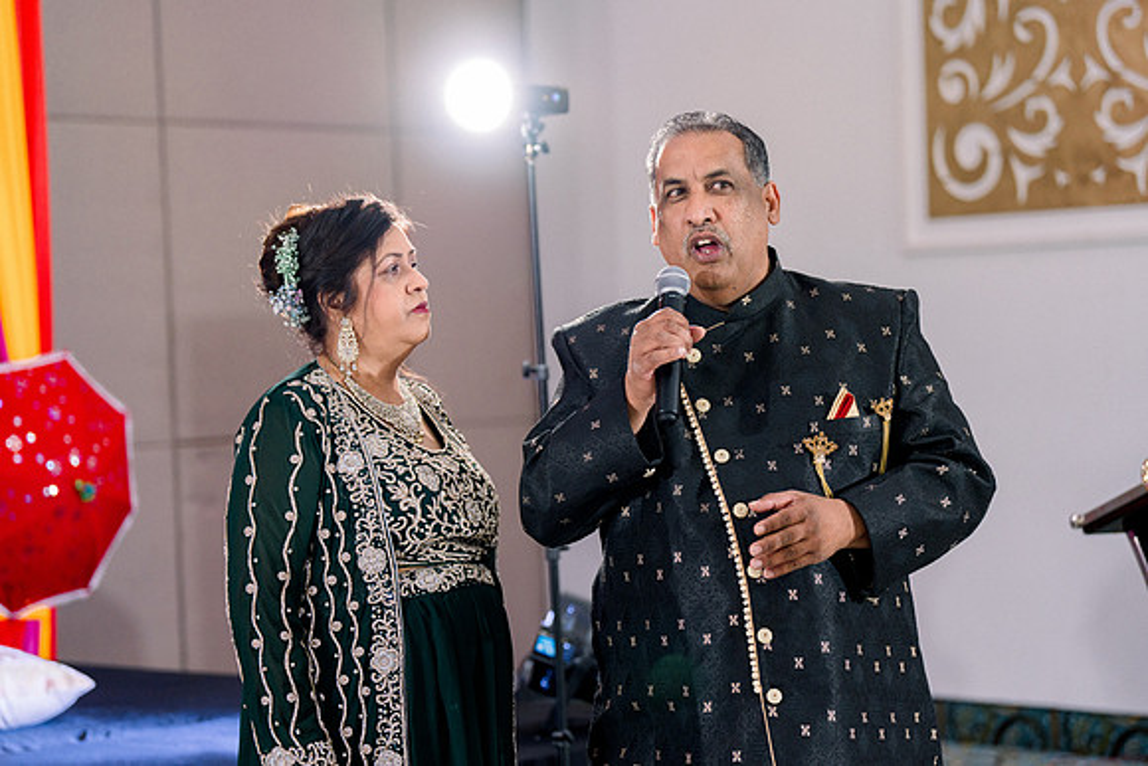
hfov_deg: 22.9
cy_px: 383
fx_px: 2839
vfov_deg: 15.4
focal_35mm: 89
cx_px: 574
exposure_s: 1/200
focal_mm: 89
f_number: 2.8
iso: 1000
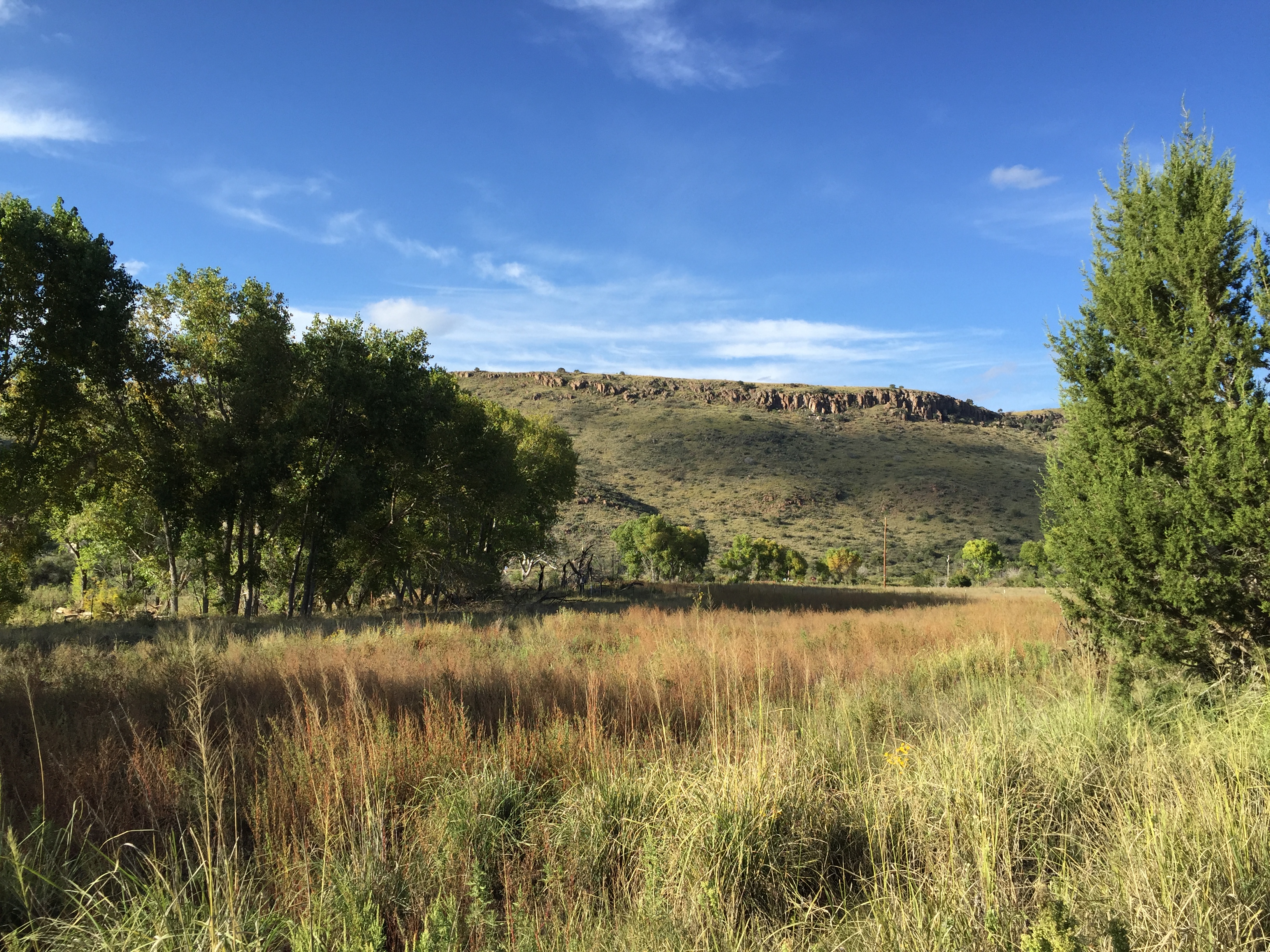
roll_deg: -1.2
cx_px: 635
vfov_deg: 48.2
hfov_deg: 61.7
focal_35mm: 29
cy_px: 476
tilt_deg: +4.8
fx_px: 1064
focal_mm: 4.15
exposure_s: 1/989
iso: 32
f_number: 2.2
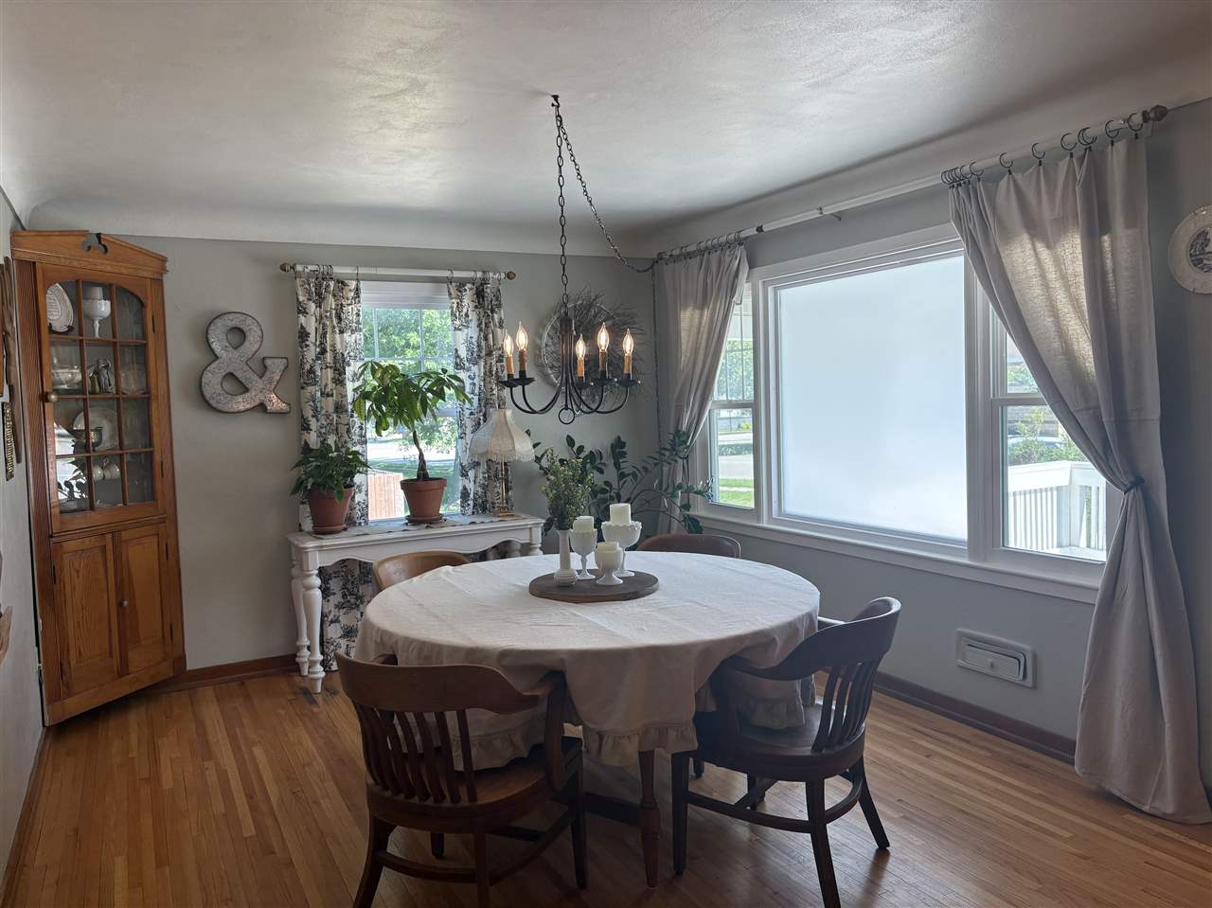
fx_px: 910
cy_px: 454
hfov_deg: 67.3
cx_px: 606
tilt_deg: -3.8
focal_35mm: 26
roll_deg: +2.0
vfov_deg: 53.0
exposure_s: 1/158
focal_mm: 5.96
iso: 50
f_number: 1.6
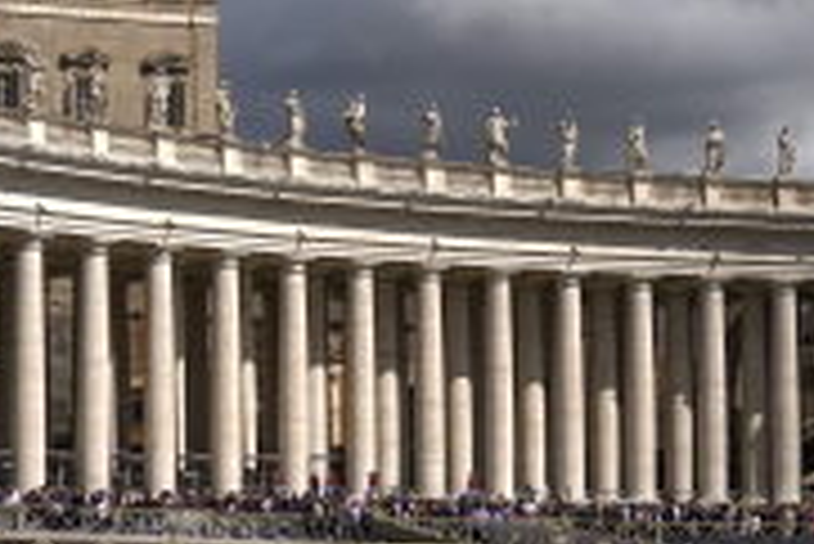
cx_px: 274
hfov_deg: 17.6
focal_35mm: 116
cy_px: 450
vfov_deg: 11.8
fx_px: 2625
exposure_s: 1/32000
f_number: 1.8
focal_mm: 35
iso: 100
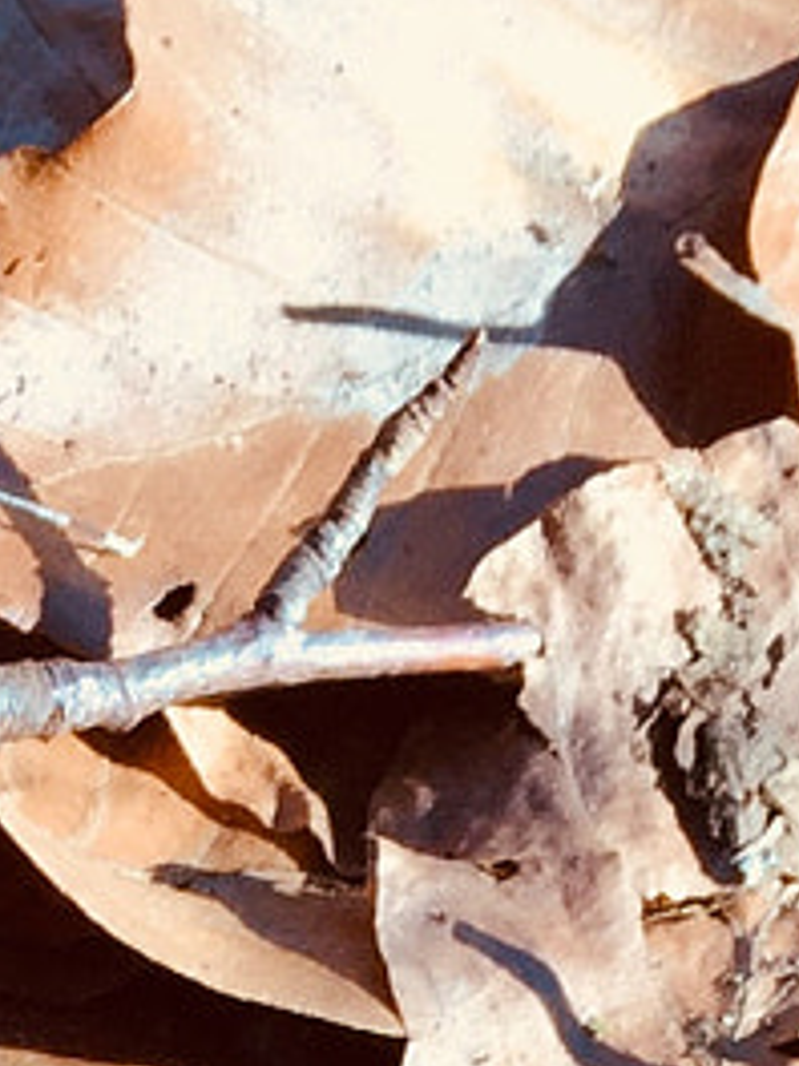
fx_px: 5417
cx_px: -242
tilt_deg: -43.4
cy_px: 2730
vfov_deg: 9.7
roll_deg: +2.4
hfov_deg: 8.3
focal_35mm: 176
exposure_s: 1/246
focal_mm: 4.15
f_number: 2.2
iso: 32
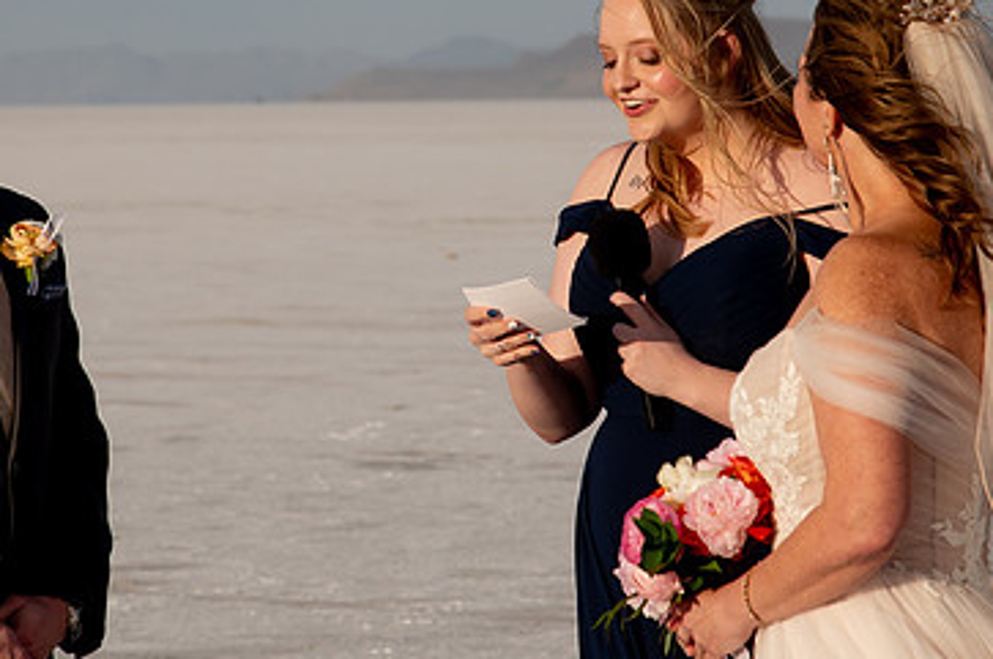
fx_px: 7024
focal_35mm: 255
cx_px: 472
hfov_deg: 8.1
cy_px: 106
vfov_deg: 5.4
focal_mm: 120
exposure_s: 1/800
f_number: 8
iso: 200
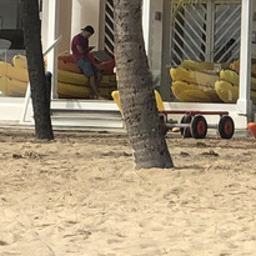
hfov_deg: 4.8
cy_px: -199
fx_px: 3004
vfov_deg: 4.8
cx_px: -157
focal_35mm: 359
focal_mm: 6
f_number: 2.4
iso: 16
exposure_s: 1/1116
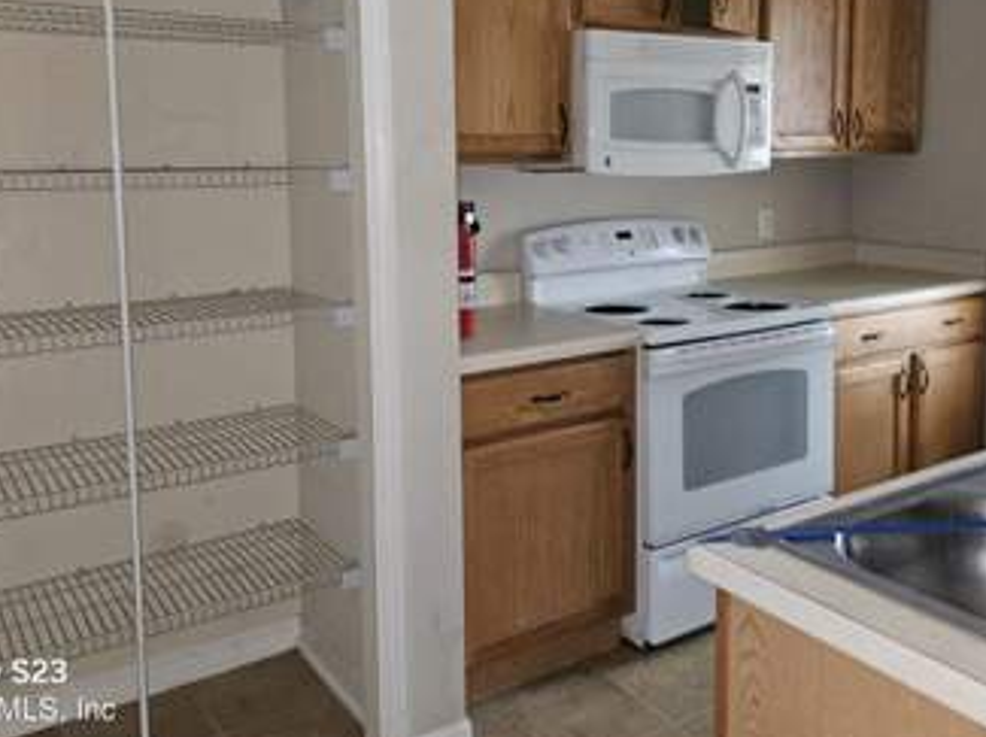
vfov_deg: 40.8
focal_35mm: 34
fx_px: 967
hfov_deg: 53.8
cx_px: 561
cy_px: 211
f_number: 1.8
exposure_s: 1/17.2
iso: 125
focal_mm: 5.4
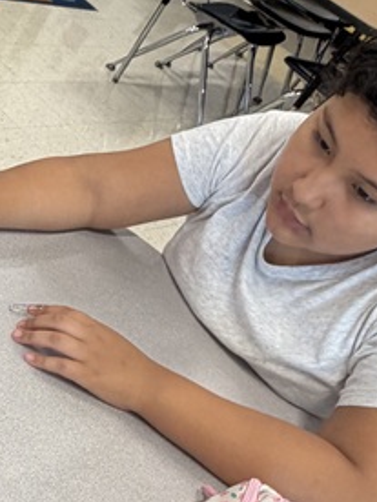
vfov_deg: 36.2
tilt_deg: -42.5
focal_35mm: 52
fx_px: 755
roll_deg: -27.0
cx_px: -131
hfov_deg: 24.1
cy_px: 360
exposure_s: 1/90
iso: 200
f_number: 2.2
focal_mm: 2.22
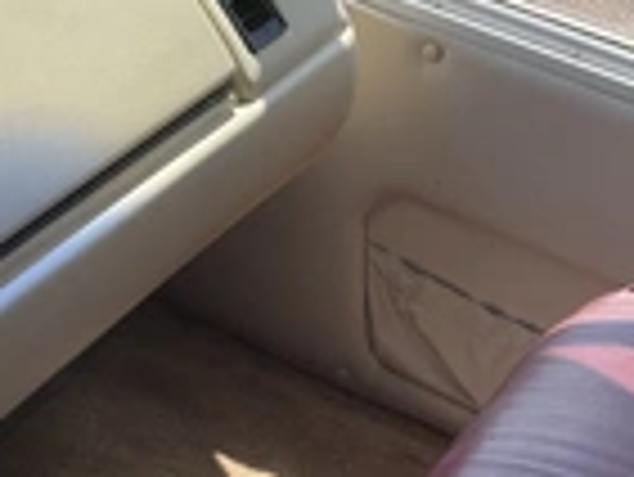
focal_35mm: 82
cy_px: 328
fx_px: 1503
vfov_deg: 18.0
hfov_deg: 23.8
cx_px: 243
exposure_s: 1/551
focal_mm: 3
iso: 25
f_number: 1.8
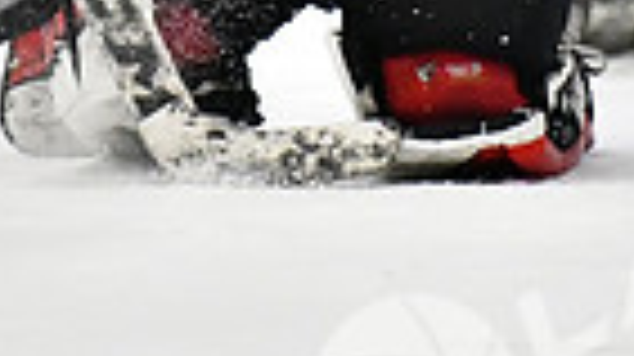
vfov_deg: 1.0
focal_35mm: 1228
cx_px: 301
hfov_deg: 1.8
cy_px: -264
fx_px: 20625
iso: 6400
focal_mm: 190
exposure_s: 1/1600
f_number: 2.8
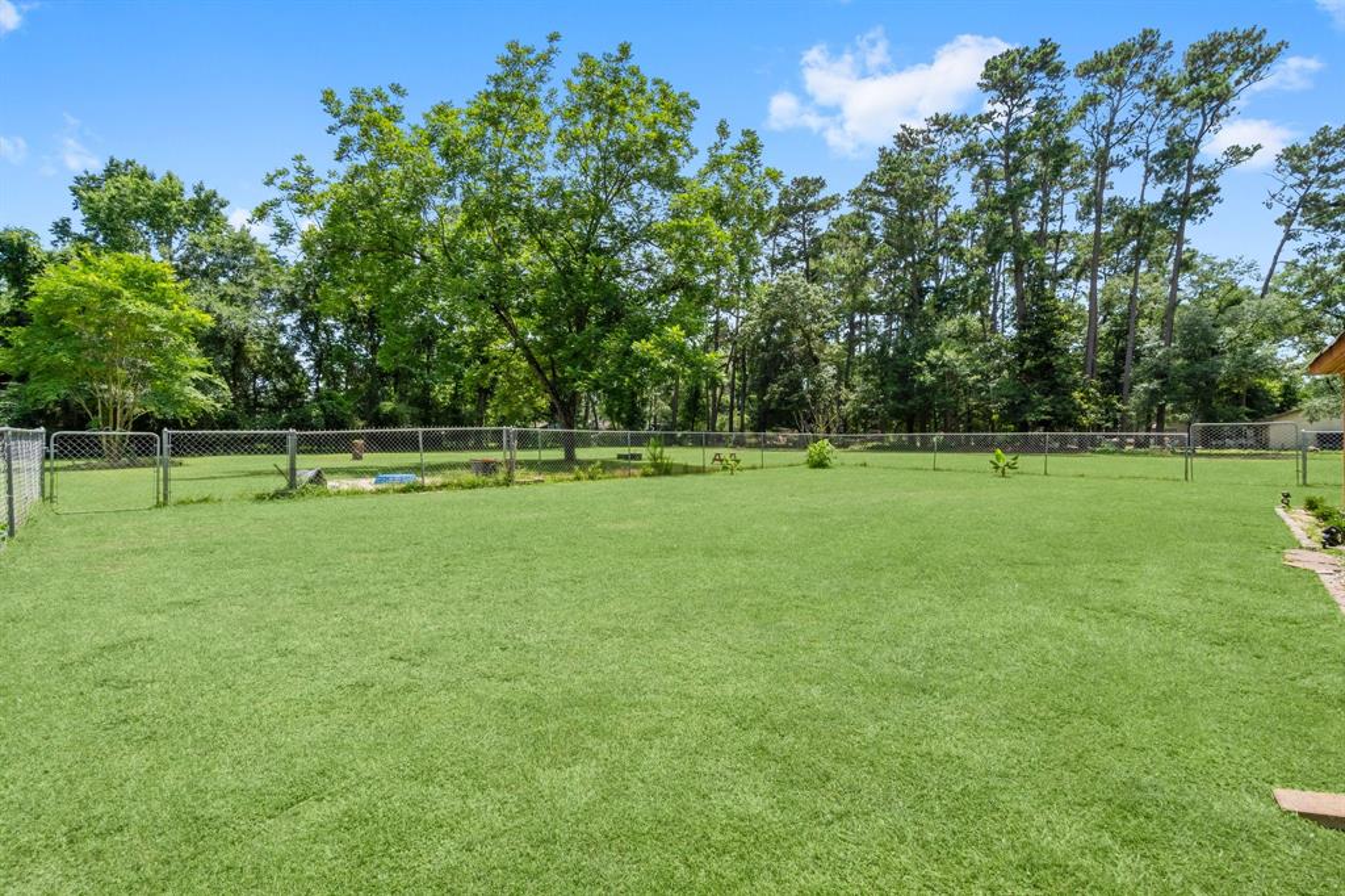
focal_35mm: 15
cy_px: 448
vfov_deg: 77.3
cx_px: 672
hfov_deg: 100.4
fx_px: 560
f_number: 9
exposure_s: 1/200
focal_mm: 10
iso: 800
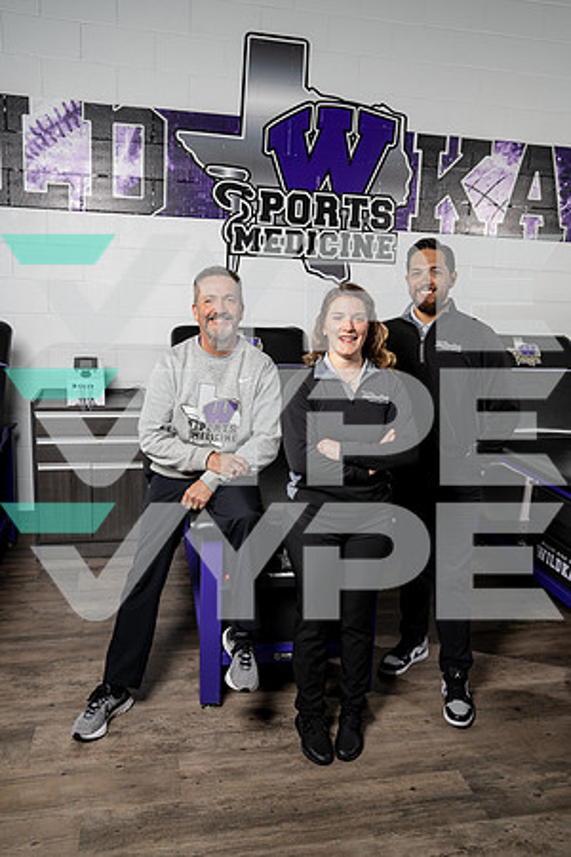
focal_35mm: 30
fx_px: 714
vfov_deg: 61.9
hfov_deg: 43.6
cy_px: 428
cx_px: 286
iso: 200
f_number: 8
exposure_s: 1/250
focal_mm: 30
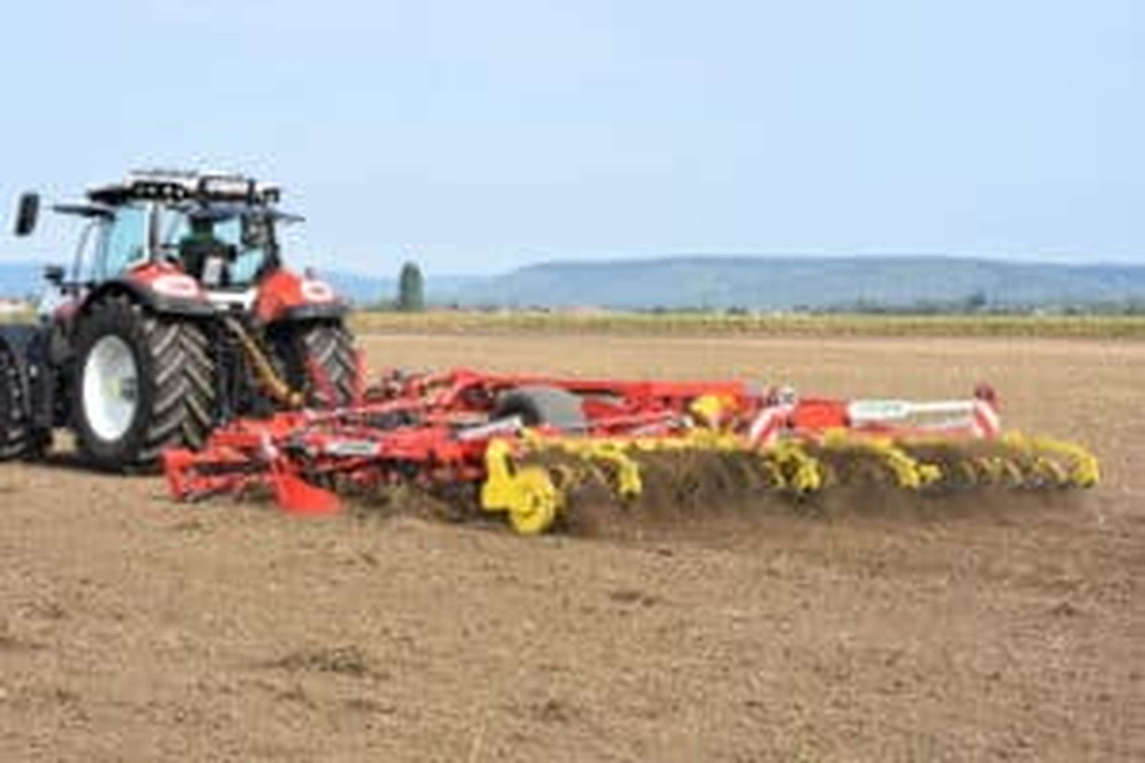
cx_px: 572
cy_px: 382
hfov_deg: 24.2
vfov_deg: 16.3
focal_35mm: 84
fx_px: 2671
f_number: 13
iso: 800
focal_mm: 56
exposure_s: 1/640
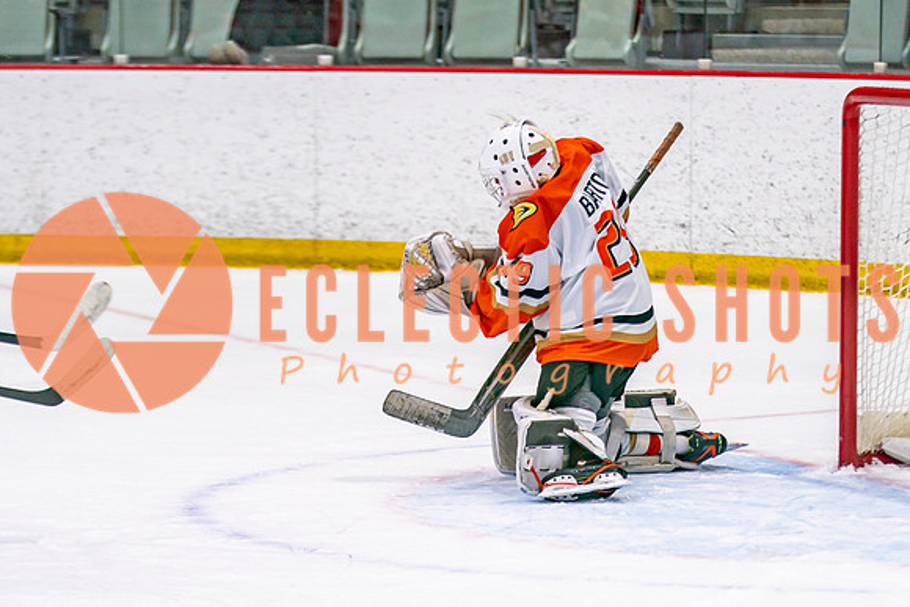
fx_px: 5293
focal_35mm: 209
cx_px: 517
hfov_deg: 9.8
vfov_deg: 6.6
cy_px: 534
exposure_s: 1/640
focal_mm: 115
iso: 500
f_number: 2.8
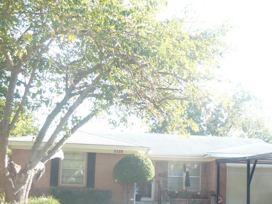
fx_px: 401
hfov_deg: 37.2
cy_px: 136
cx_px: 174
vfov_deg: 28.4
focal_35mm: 51
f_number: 2.8
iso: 100
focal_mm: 6.1
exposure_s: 1/125
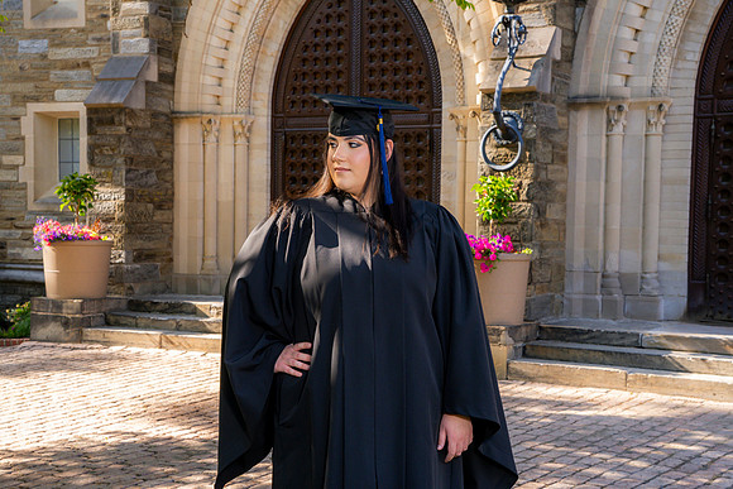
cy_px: 244
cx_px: 366
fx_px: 1177
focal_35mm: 58
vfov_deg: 23.5
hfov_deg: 34.6
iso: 800
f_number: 11
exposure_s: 1/160
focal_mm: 57
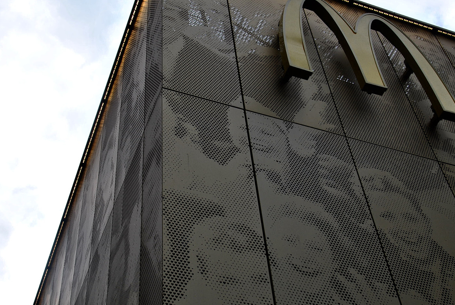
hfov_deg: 38.3
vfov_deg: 26.2
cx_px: 213
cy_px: 134
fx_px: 654
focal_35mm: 52
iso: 100
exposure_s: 1/250
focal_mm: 25
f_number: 8
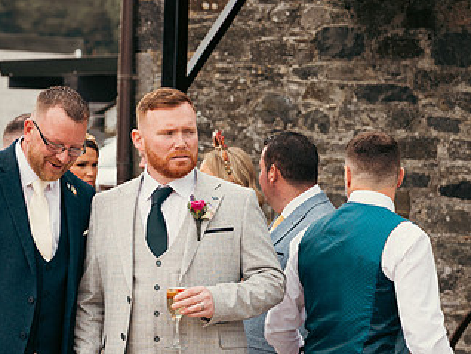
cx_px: 84
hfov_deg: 10.7
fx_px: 2505
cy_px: 269
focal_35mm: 184
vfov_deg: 8.1
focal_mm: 70
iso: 125
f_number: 3.5
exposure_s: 1/400
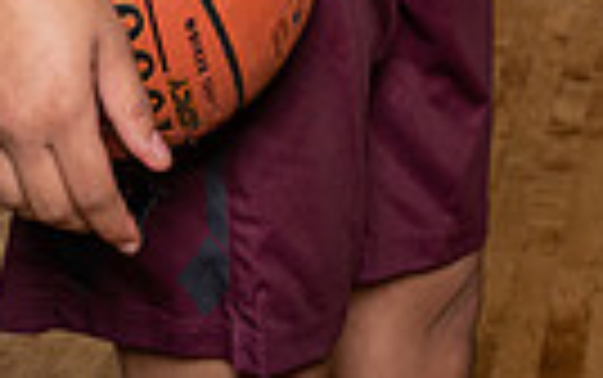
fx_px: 2089
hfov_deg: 16.4
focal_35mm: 127
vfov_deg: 9.1
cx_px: 297
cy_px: -603
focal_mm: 37
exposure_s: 1/250
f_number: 8
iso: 500
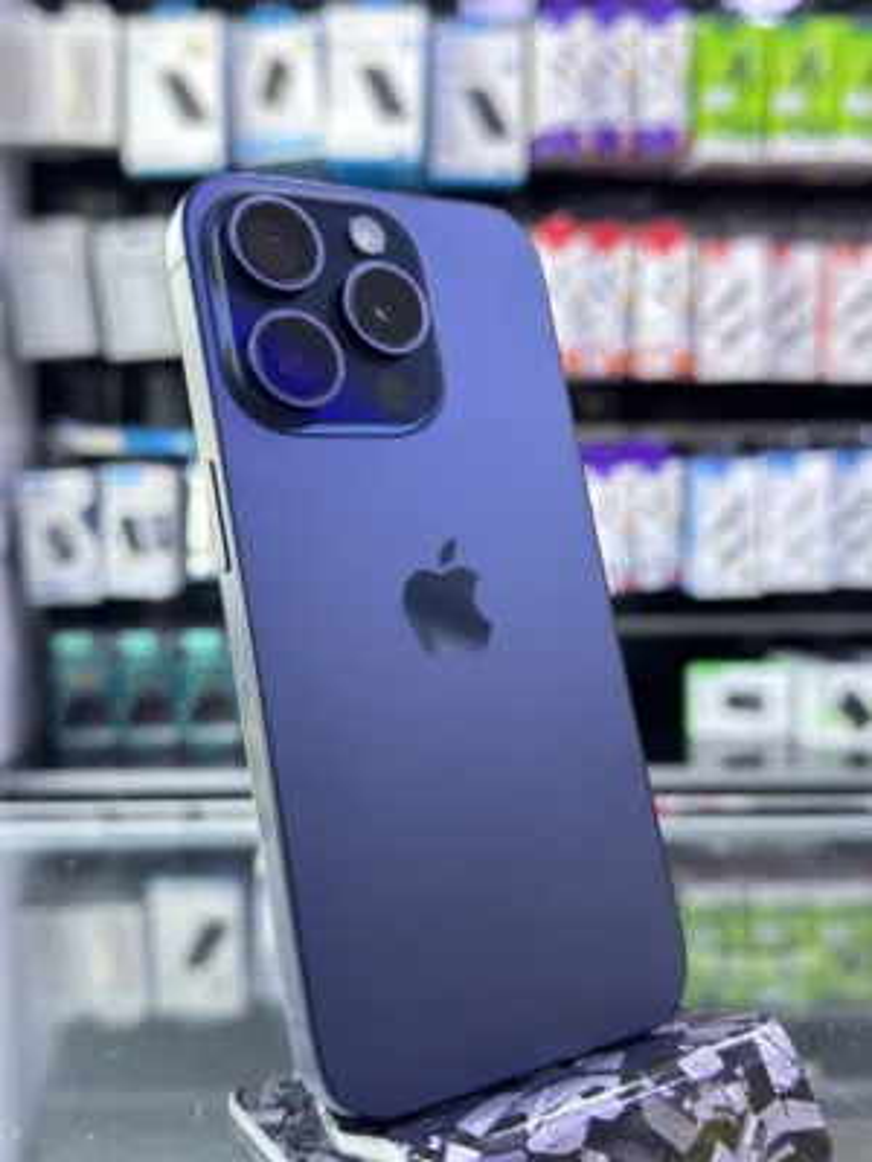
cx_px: 436
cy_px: 581
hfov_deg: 40.7
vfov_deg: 52.6
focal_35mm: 35
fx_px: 1176
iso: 80
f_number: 1.78
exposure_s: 1/122
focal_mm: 6.76
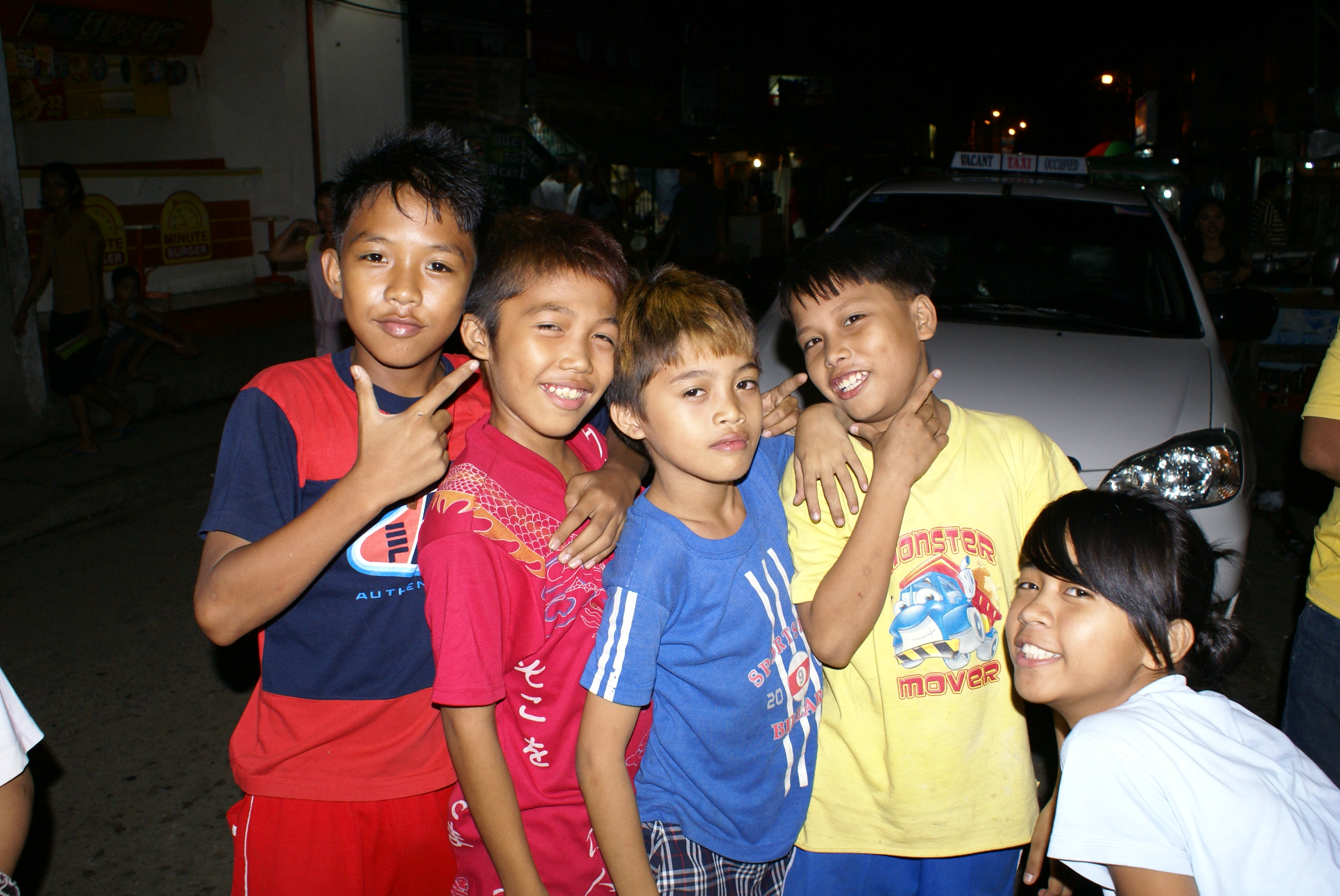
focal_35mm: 30
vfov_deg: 43.7
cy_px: 448
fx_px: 1118
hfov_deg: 61.9
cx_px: 670
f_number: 5.6
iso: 400
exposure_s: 1/60
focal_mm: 20
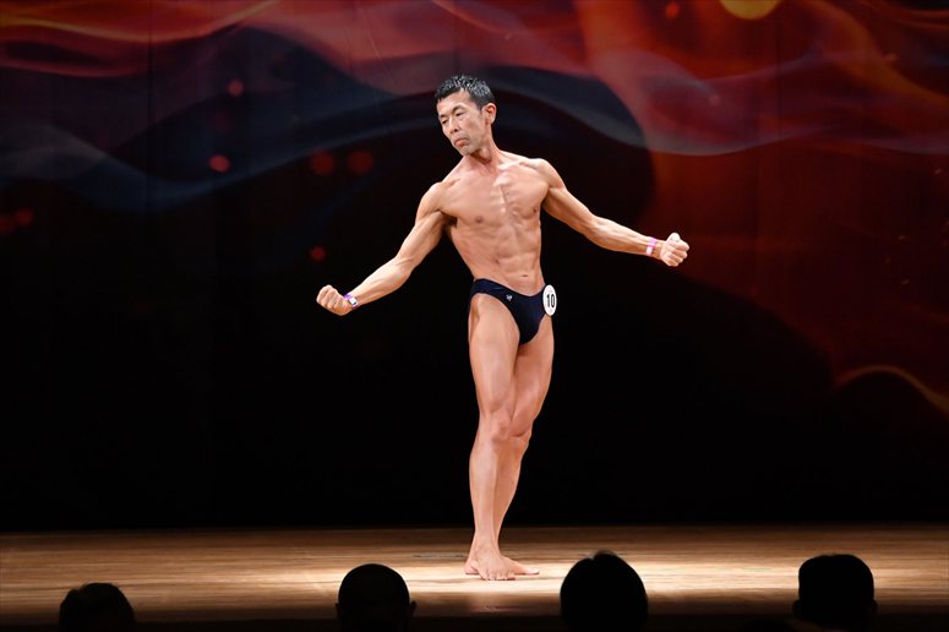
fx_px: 5928
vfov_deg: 6.1
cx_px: 474
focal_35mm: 225
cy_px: 316
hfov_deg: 9.2
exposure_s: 1/400
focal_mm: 150
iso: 4000
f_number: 5.6
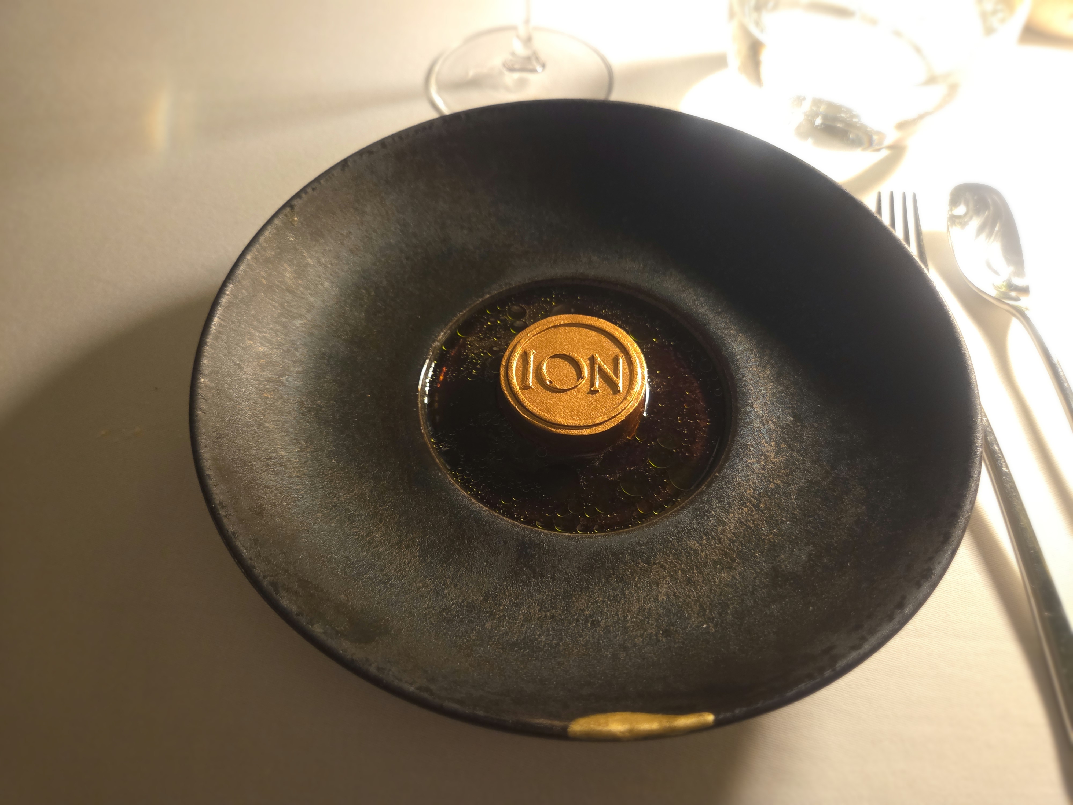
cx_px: 536
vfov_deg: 58.9
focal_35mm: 23
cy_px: 402
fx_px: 713
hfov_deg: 73.9
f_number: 1.8
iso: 800
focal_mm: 5.4
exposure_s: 1/25
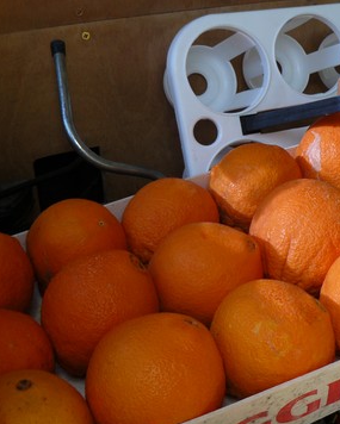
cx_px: 273
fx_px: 704
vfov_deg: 33.6
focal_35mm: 56
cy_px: 213
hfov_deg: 26.6
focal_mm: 6
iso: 100
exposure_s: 1/100
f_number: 2.8
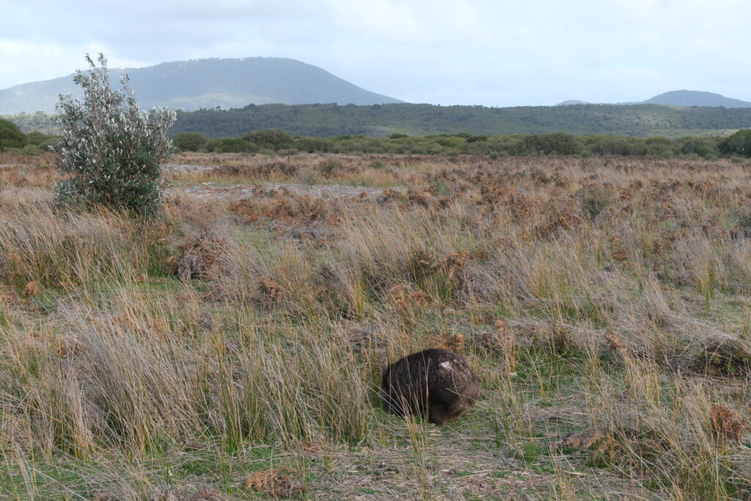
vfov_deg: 26.5
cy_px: 250
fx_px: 1064
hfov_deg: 38.9
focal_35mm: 51
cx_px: 376
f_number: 5.6
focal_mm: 34.3
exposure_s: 1/680
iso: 400
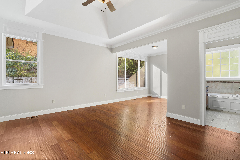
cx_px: 120
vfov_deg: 73.8
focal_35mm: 16
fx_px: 107
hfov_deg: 96.7
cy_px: 80
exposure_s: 1/5
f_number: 8
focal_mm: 16
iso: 200
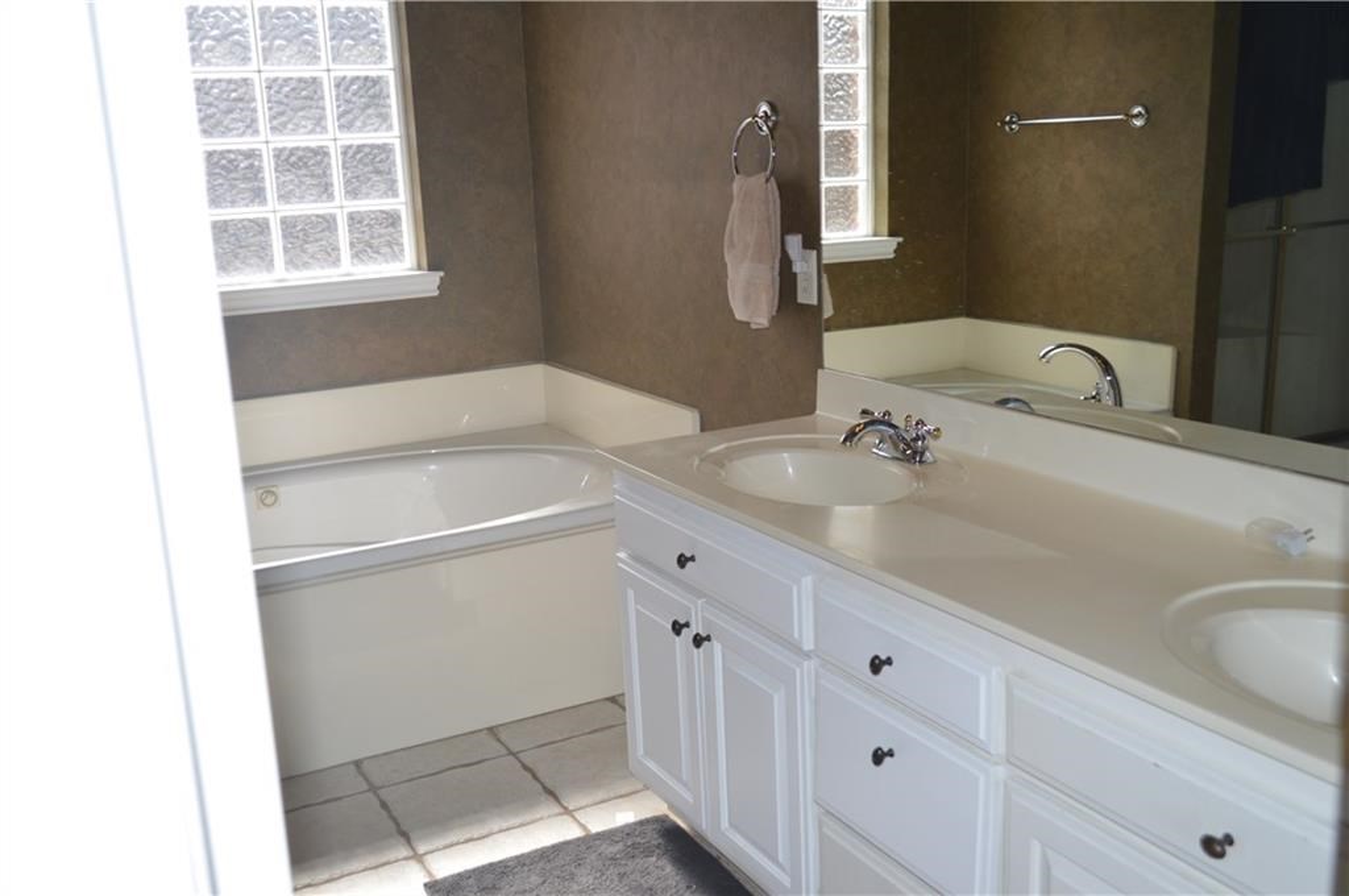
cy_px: 448
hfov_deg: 57.3
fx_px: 1235
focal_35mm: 33
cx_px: 674
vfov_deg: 39.9
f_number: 4
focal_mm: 22
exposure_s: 1/160
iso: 100
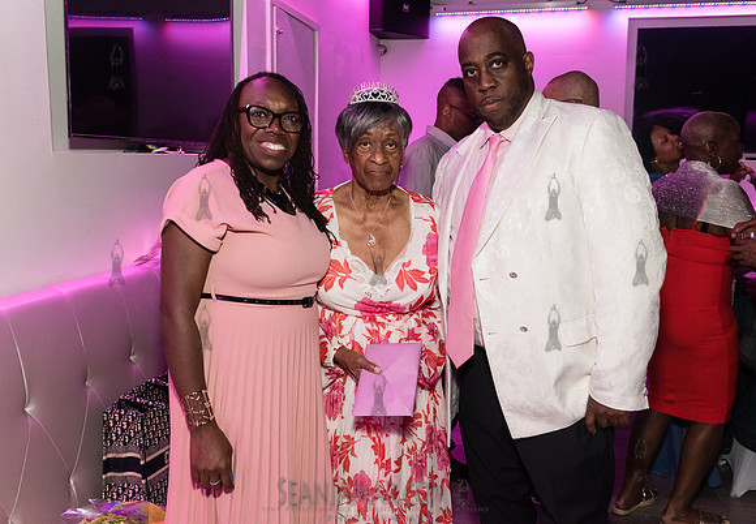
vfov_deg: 40.9
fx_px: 702
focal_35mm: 33
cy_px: 252
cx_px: 378
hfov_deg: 56.6
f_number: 4.5
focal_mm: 31
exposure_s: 1/200
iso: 4000
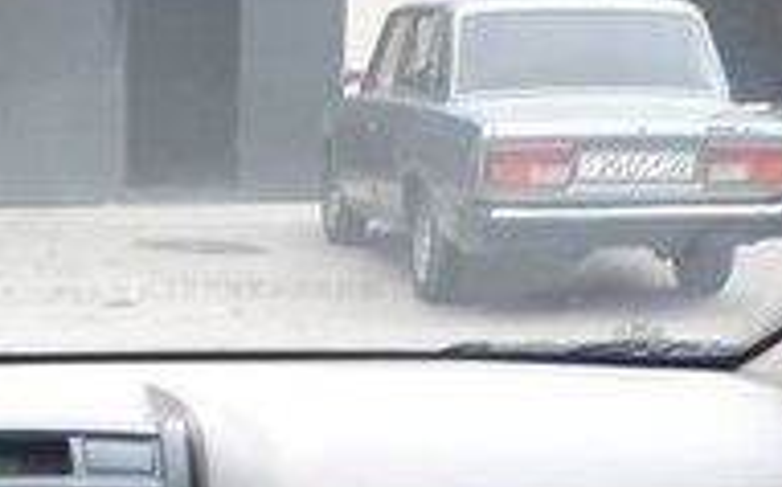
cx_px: 168
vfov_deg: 12.6
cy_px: 694
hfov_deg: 20.8
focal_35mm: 99
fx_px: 2108
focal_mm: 3.6
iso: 50
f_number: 1.9
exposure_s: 1/33
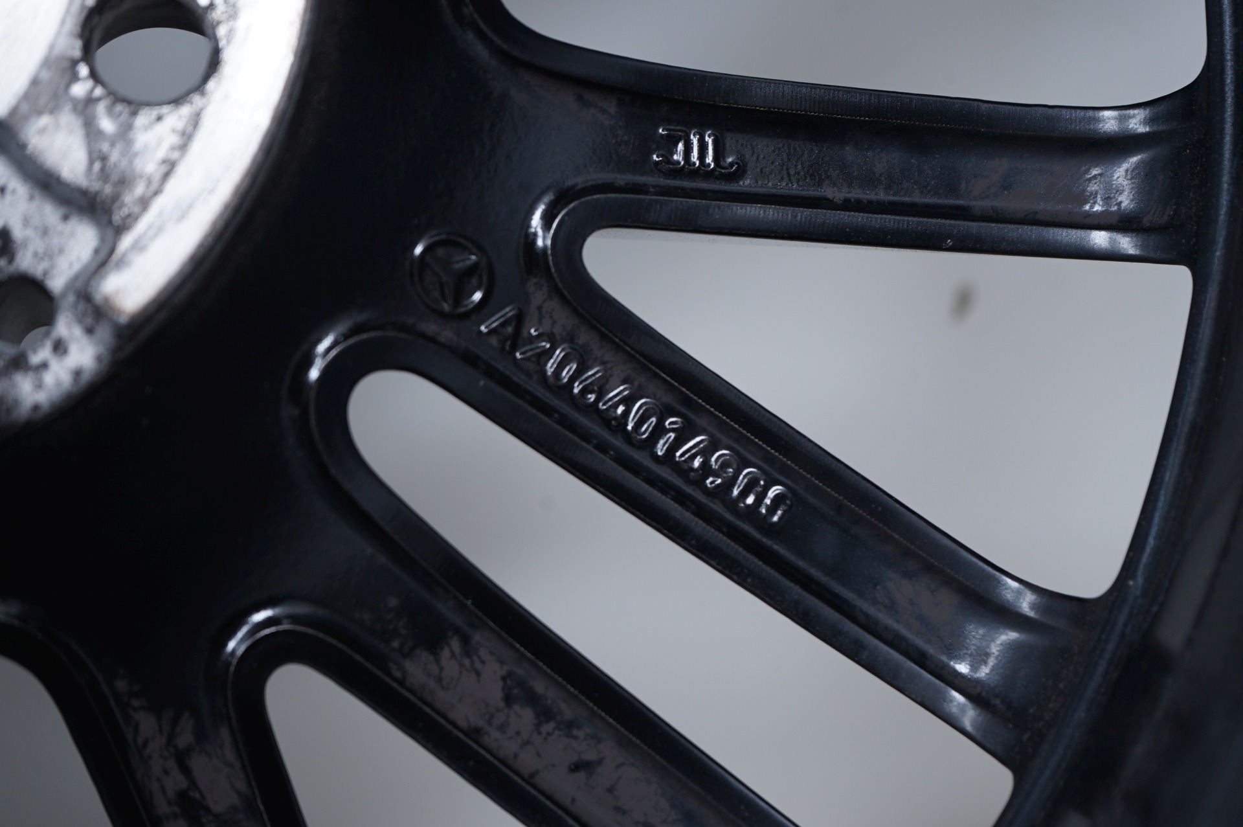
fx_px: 2105
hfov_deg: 32.9
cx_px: 622
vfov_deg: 22.2
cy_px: 414
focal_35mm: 61
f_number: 7.1
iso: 250
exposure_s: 1/100
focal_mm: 61
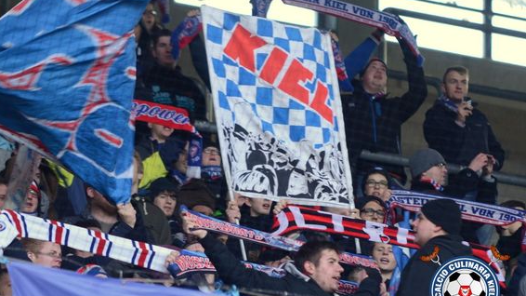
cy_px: 168
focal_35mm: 269
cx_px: 262
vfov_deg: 4.5
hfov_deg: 8.0
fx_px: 3751
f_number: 2.8
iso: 500
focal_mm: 170
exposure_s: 1/160
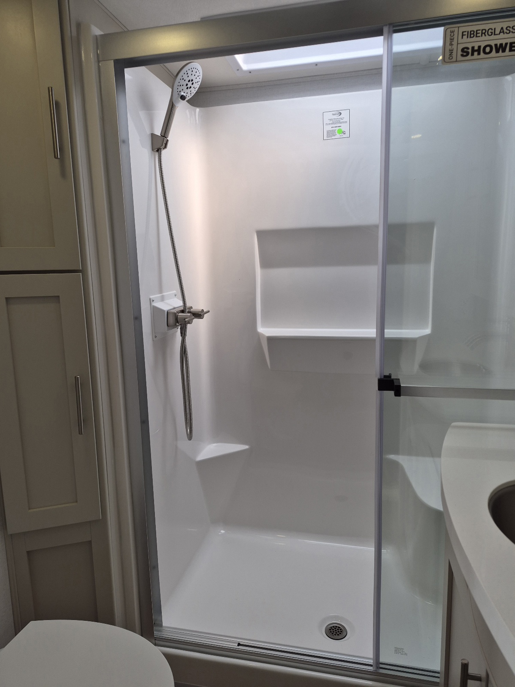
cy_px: 344
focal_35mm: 23
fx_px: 456
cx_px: 258
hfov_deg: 58.9
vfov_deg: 73.9
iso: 80
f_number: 1.8
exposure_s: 1/1000
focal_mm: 5.4
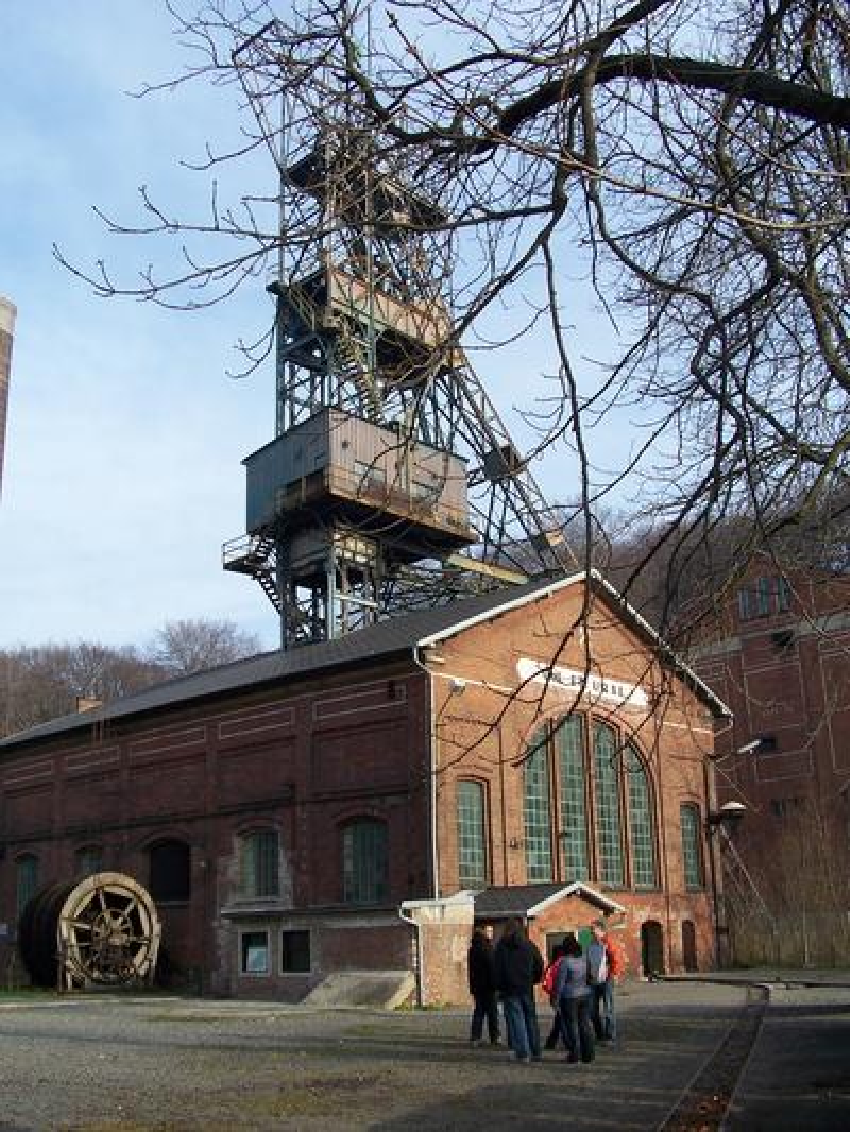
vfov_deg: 52.6
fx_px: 1145
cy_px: 566
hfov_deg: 40.7
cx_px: 425
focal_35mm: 35
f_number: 4
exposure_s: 1/350
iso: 80
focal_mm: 6
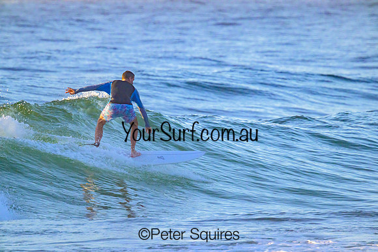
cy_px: 126
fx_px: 8402
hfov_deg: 2.6
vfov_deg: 1.7
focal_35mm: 800
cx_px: 189
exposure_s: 1/2000
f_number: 11
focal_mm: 800
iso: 2200
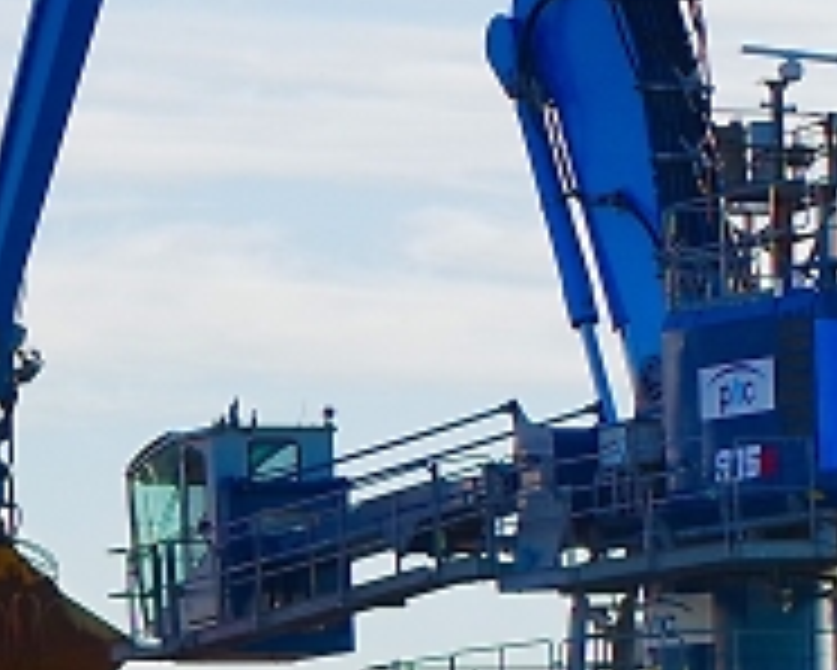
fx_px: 10509
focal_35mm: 424
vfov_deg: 3.7
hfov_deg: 4.5
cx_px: -788
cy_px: 683
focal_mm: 55
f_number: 8
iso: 400
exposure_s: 1/800
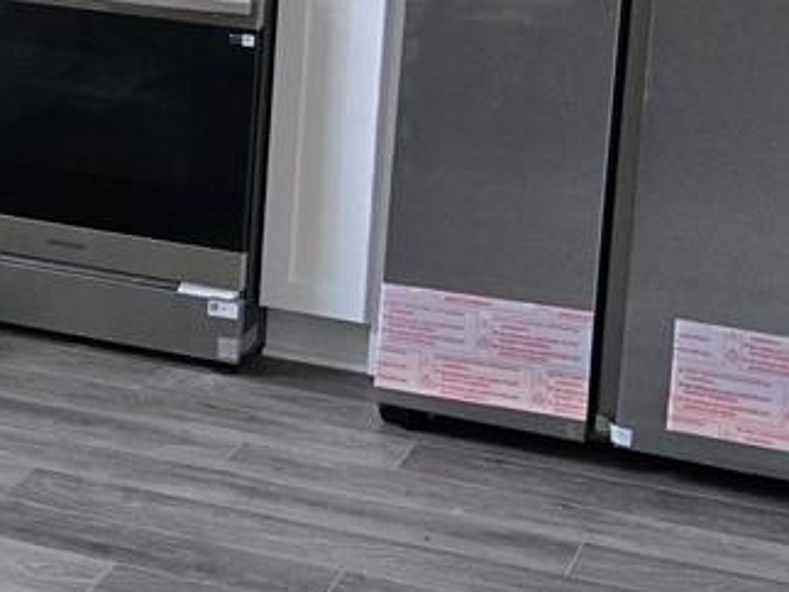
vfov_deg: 12.7
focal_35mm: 114
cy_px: -100
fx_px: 2597
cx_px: -220
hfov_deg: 16.4
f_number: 1.8
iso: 200
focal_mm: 5.4
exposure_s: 1/180
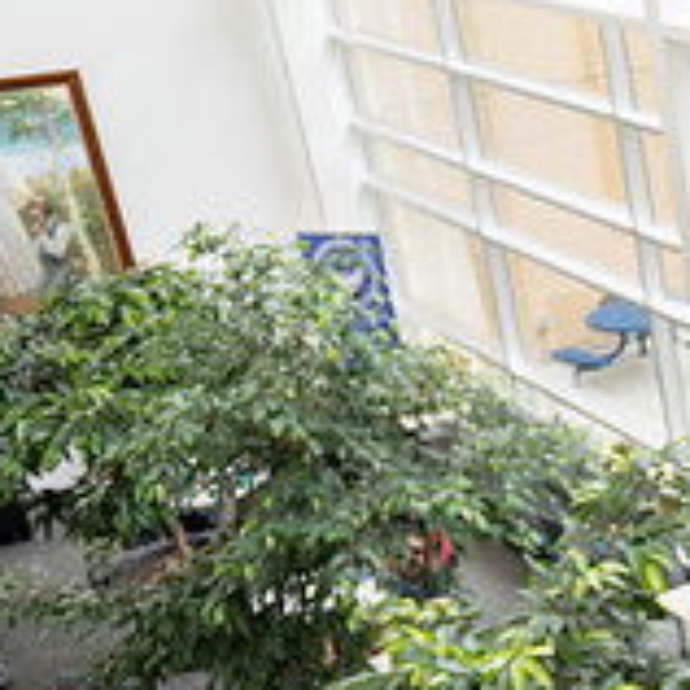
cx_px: 1175
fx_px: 1691
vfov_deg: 22.8
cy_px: 548
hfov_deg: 18.8
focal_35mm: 75
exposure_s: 1/250
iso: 100
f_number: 2.8
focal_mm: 24
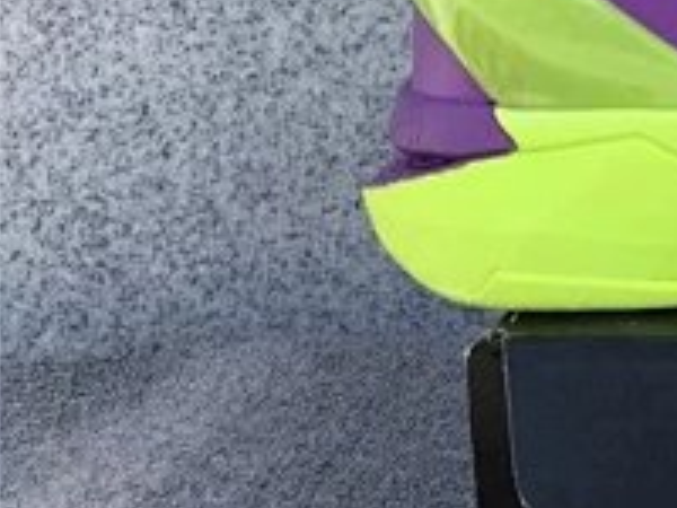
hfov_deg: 17.4
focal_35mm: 99
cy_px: 163
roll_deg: -0.1
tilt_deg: -16.3
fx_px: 1936
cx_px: 1080
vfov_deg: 14.9
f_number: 2.4
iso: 25
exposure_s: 1/297
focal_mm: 3.3
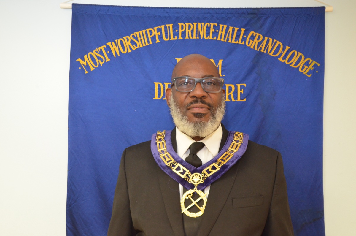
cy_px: 118
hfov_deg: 57.3
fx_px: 326
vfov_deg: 39.8
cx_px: 178
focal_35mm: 33
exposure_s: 1/60
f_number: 4.5
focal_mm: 22
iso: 2200
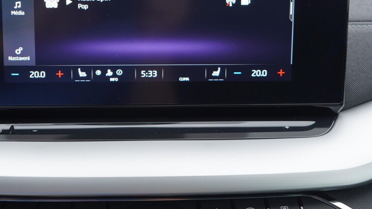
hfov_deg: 41.7
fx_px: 483
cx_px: 133
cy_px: 59
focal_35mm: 49
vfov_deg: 24.2
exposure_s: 1/40
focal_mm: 24
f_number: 3.2
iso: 125
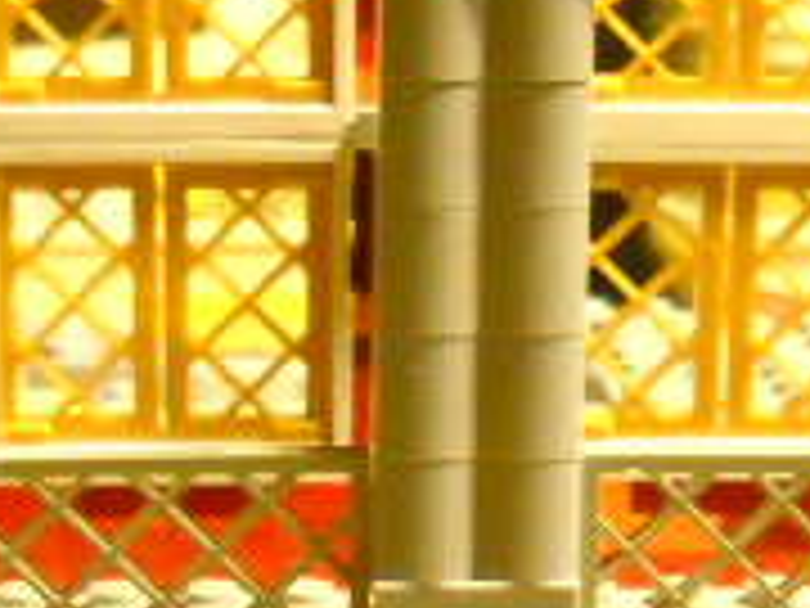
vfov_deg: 9.9
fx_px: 3416
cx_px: 513
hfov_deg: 13.5
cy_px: 833
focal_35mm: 146
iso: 800
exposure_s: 1/23
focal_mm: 6.72
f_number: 3.1
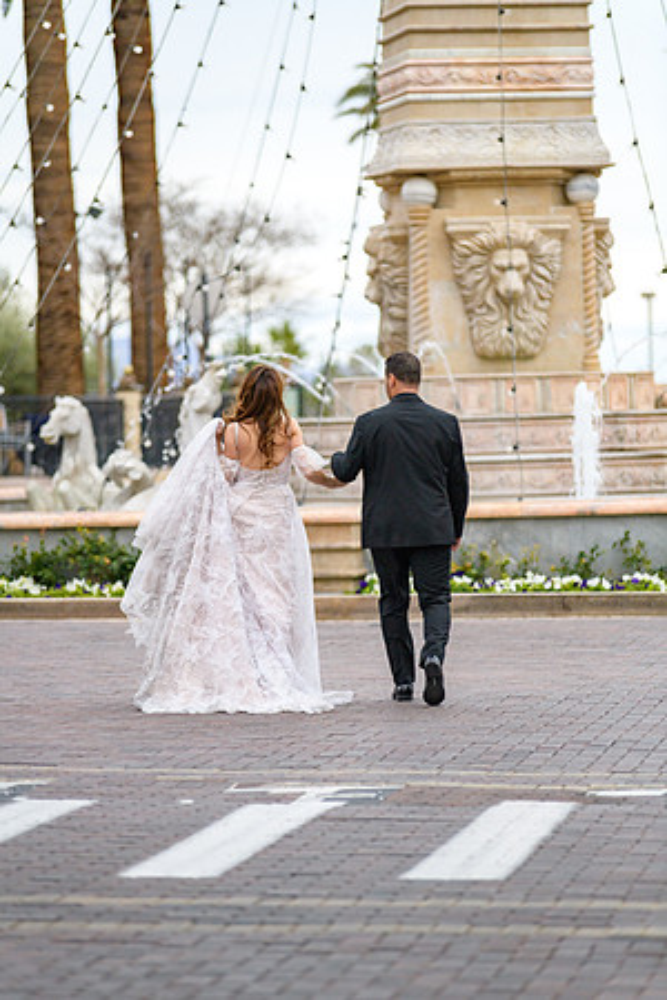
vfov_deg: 13.2
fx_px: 4307
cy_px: 500
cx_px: 334
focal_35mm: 155
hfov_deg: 8.9
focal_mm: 155
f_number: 2.8
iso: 250
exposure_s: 1/3200
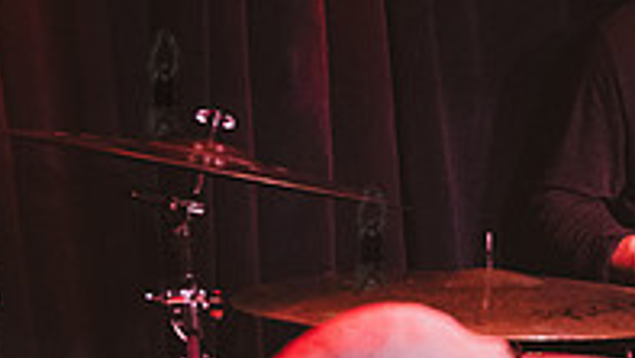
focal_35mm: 123
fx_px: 2072
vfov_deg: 9.8
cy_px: 81
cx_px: 783
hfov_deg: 16.6
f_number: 3.5
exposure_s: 1/250
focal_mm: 40
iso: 12800
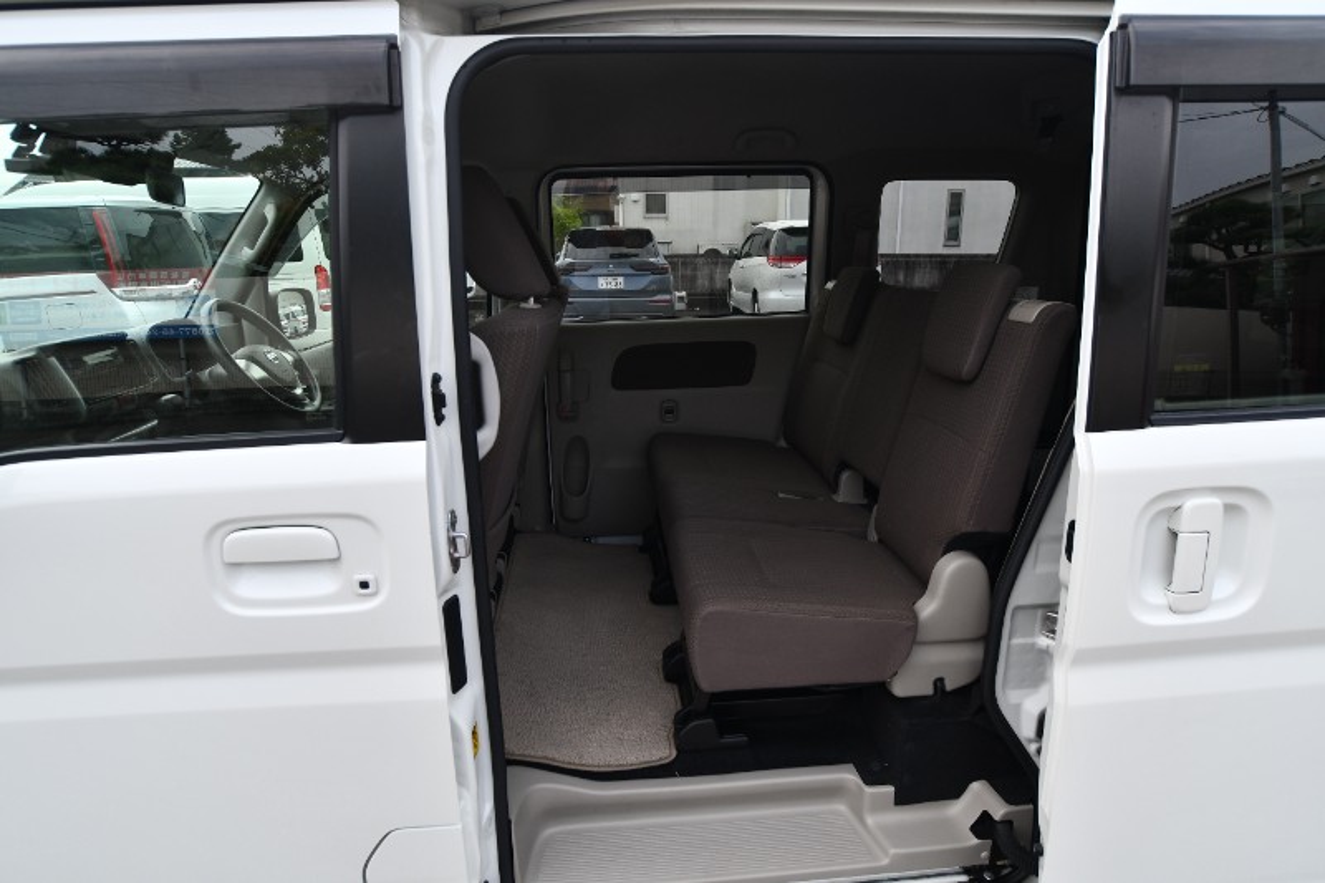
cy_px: 442
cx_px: 662
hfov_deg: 86.9
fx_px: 699
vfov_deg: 64.5
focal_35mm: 19
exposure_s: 1/250
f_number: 6.3
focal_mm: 13
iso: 200
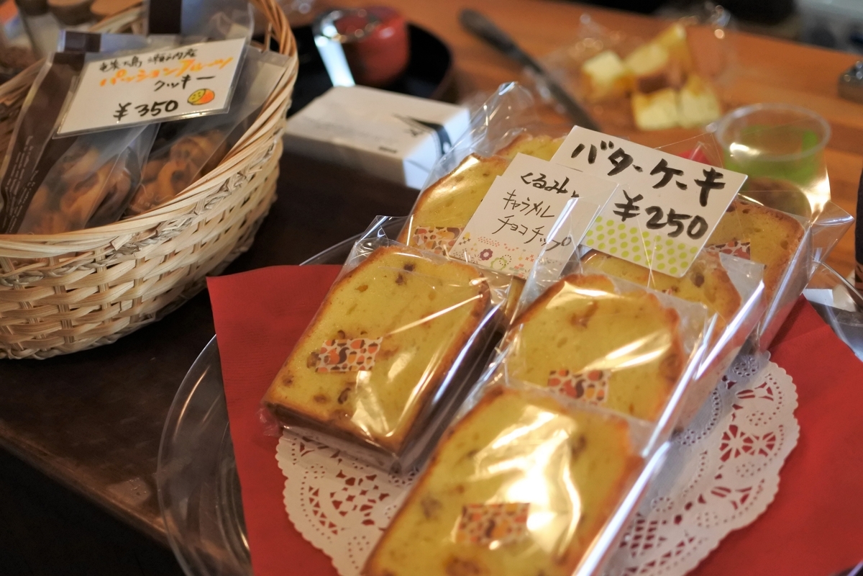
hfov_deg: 40.3
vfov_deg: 27.5
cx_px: 432
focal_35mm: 49
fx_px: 1175
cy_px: 288
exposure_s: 1/800
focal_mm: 18.5
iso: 1600
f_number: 2
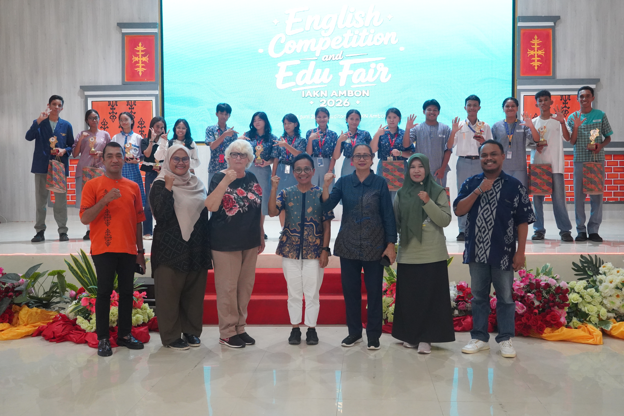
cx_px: 312
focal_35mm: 40
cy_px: 208
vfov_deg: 33.4
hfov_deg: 48.5
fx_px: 693
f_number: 5
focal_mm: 40
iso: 8000
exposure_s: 1/160
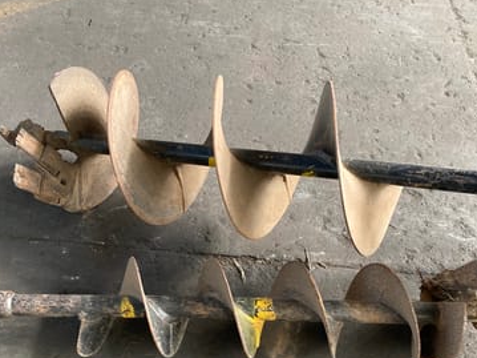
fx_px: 537
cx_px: 201
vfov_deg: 36.4
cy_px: 242
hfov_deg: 47.7
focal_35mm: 39
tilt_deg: -53.4
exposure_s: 1/60
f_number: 1.8
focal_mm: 3.99
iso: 160
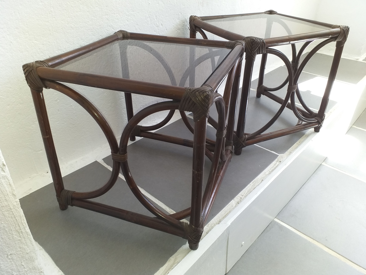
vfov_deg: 51.4
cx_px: 183
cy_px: 138
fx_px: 285
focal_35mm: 27
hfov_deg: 65.3
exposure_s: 1/100
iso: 64
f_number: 1.9
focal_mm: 3.6
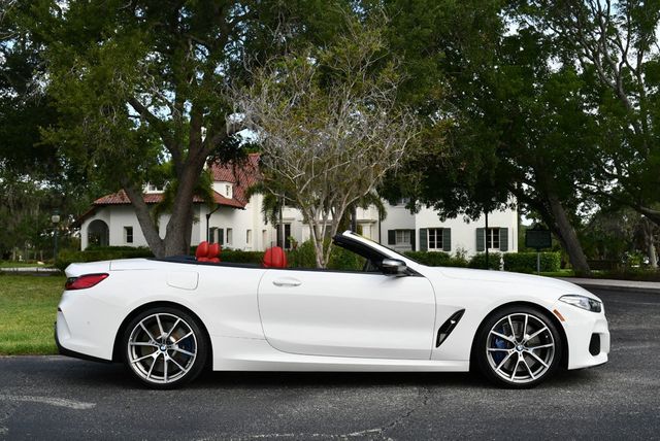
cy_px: 220
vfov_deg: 30.6
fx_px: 807
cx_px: 330
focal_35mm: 44
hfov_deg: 44.5
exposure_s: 1/250
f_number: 8
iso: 200
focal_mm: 22
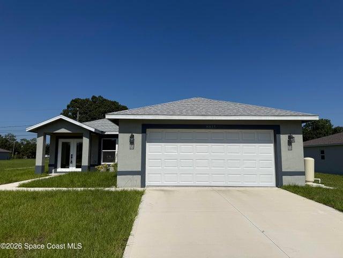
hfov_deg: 71.6
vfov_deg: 56.8
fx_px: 238
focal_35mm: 24
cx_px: 172
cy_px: 129
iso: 80
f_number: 1.78
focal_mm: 6.76
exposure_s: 1/14286
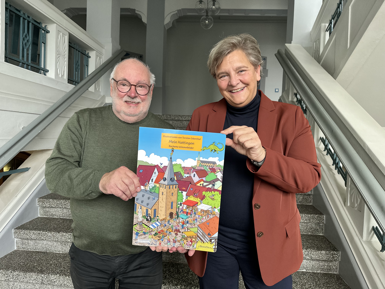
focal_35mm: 24
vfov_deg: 56.8
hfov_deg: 71.6
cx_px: 192
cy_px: 144
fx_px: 267
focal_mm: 6.86
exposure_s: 1/100
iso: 200
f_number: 1.78
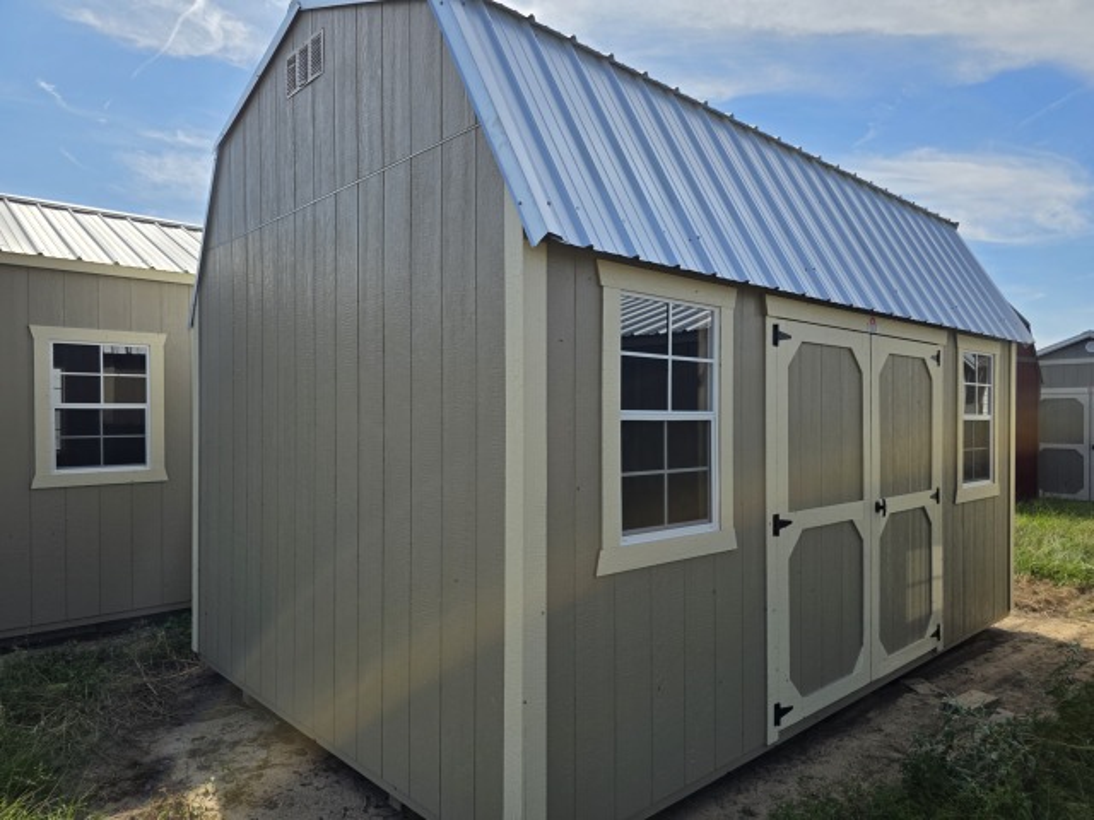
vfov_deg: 58.9
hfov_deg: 73.9
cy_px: 410
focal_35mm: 23
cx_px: 547
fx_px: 727
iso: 80
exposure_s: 1/6355
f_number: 1.7
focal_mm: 6.3
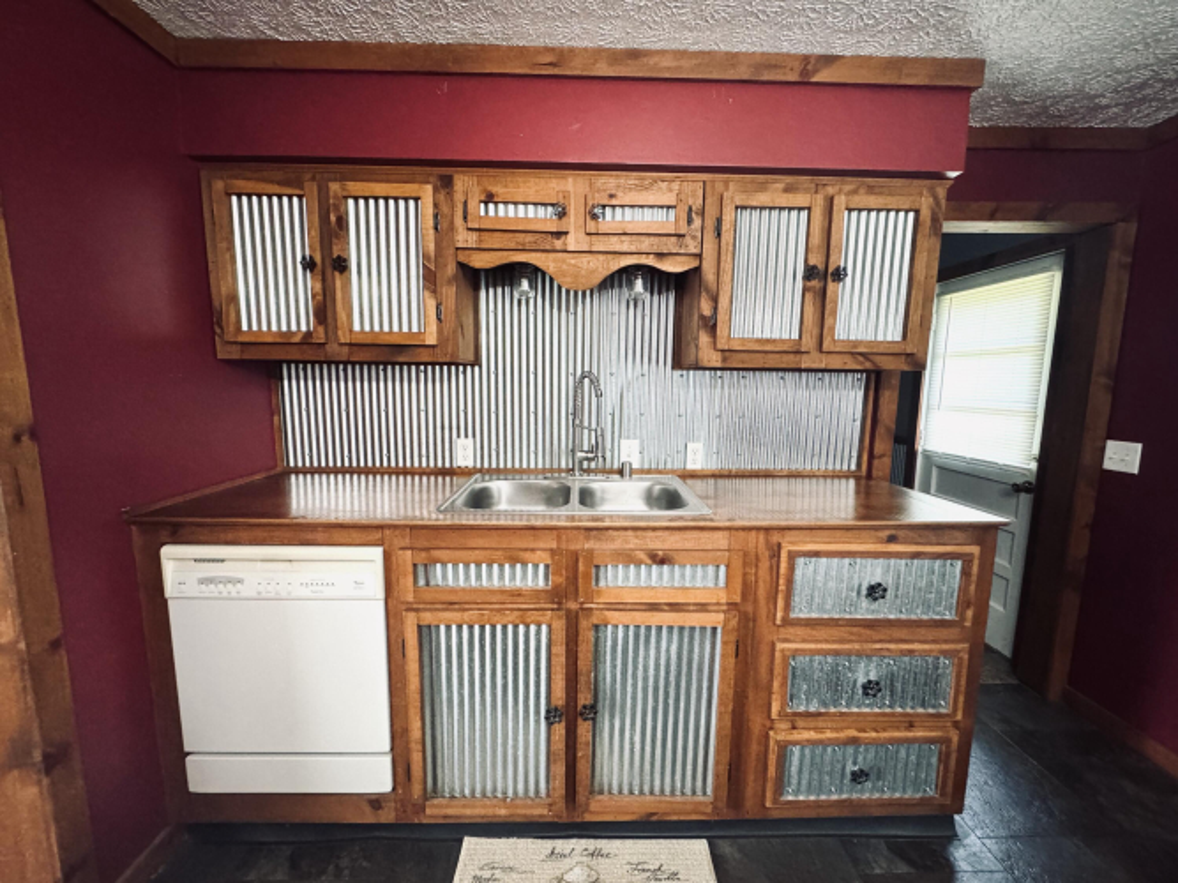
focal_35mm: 14
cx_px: 589
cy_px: 442
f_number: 2.2
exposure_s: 1/60
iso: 800
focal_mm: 2.22
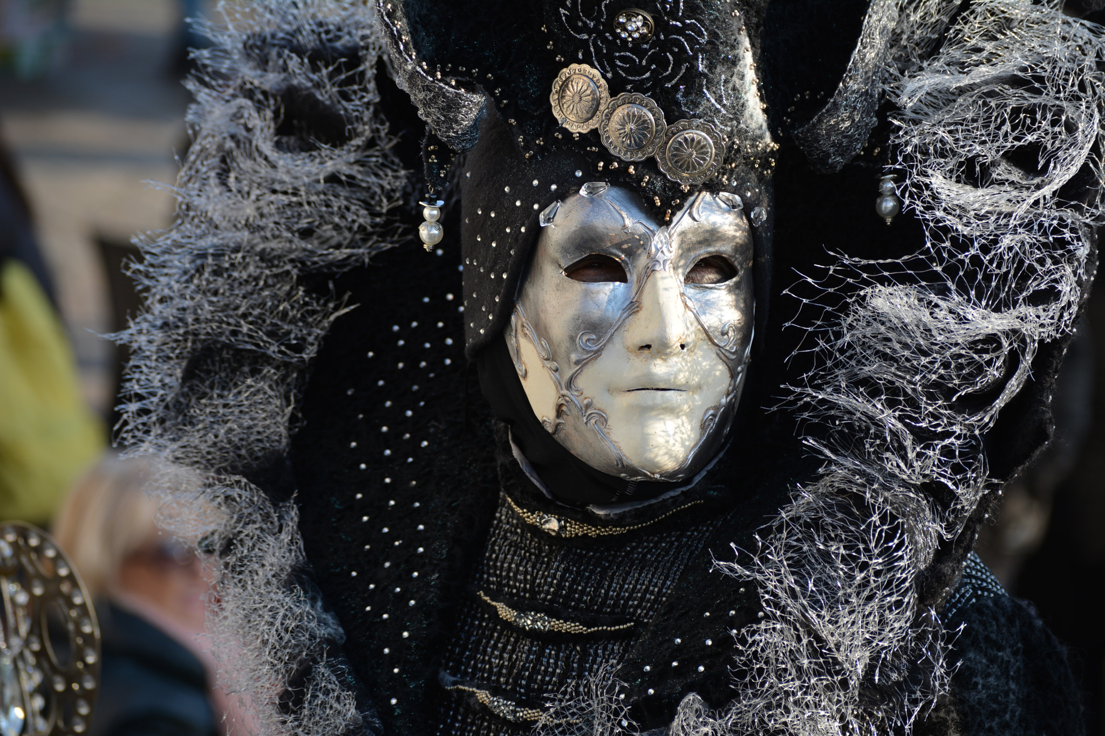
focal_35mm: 142
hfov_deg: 14.4
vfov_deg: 9.6
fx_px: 4373
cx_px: 552
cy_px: 368
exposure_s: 1/400
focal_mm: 95
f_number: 4.2
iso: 100
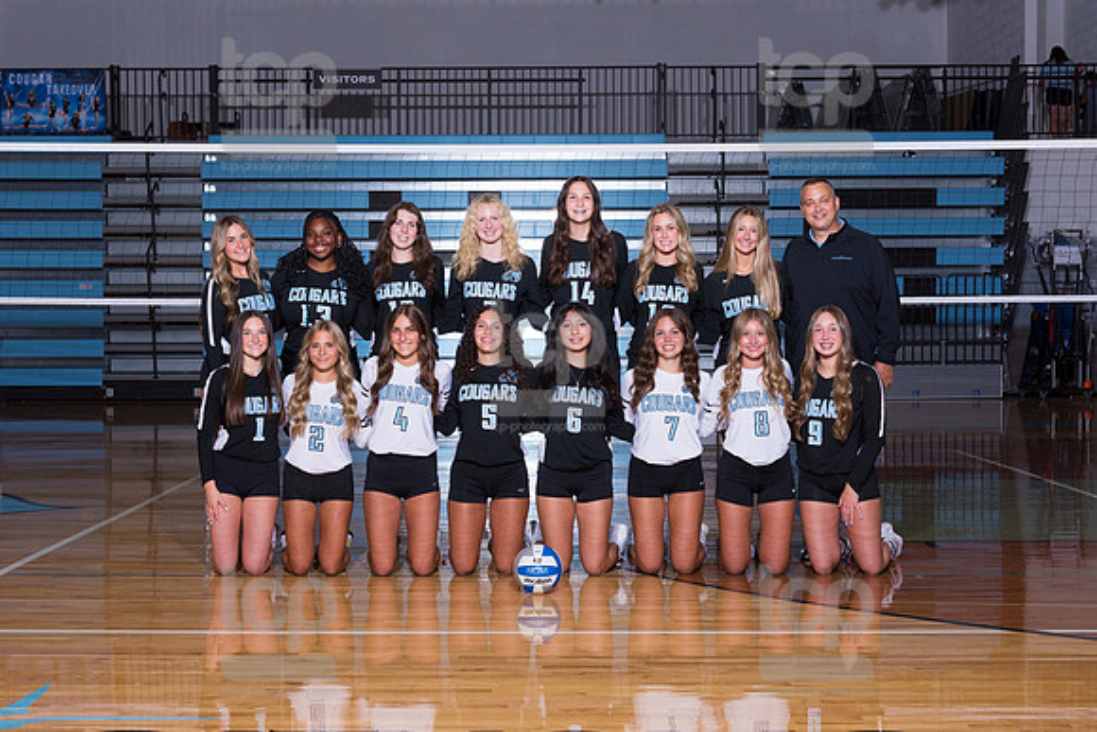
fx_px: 1723
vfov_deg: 24.0
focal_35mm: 57
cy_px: 374
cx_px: 525
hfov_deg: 35.3
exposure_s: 1/250
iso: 500
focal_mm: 52
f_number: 6.3
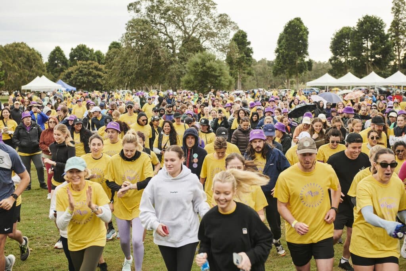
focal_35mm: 62
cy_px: 136
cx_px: 203
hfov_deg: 32.4
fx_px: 699
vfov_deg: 21.9
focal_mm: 62
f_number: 4.5
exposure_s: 1/200
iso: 400
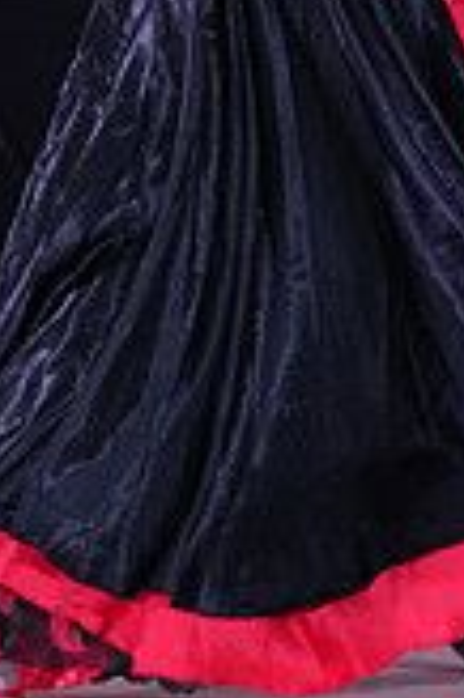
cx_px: 245
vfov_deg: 5.8
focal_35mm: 350
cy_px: -294
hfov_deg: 3.9
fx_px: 6780
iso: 2500
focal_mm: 99
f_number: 5
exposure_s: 1/250
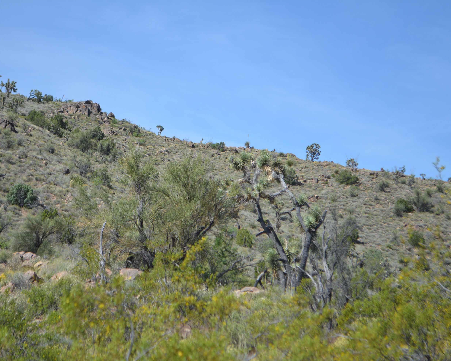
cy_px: 180
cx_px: 183
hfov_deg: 20.4
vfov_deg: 16.4
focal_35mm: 94
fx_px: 1249
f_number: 6.3
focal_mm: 55
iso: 400
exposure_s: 1/1600
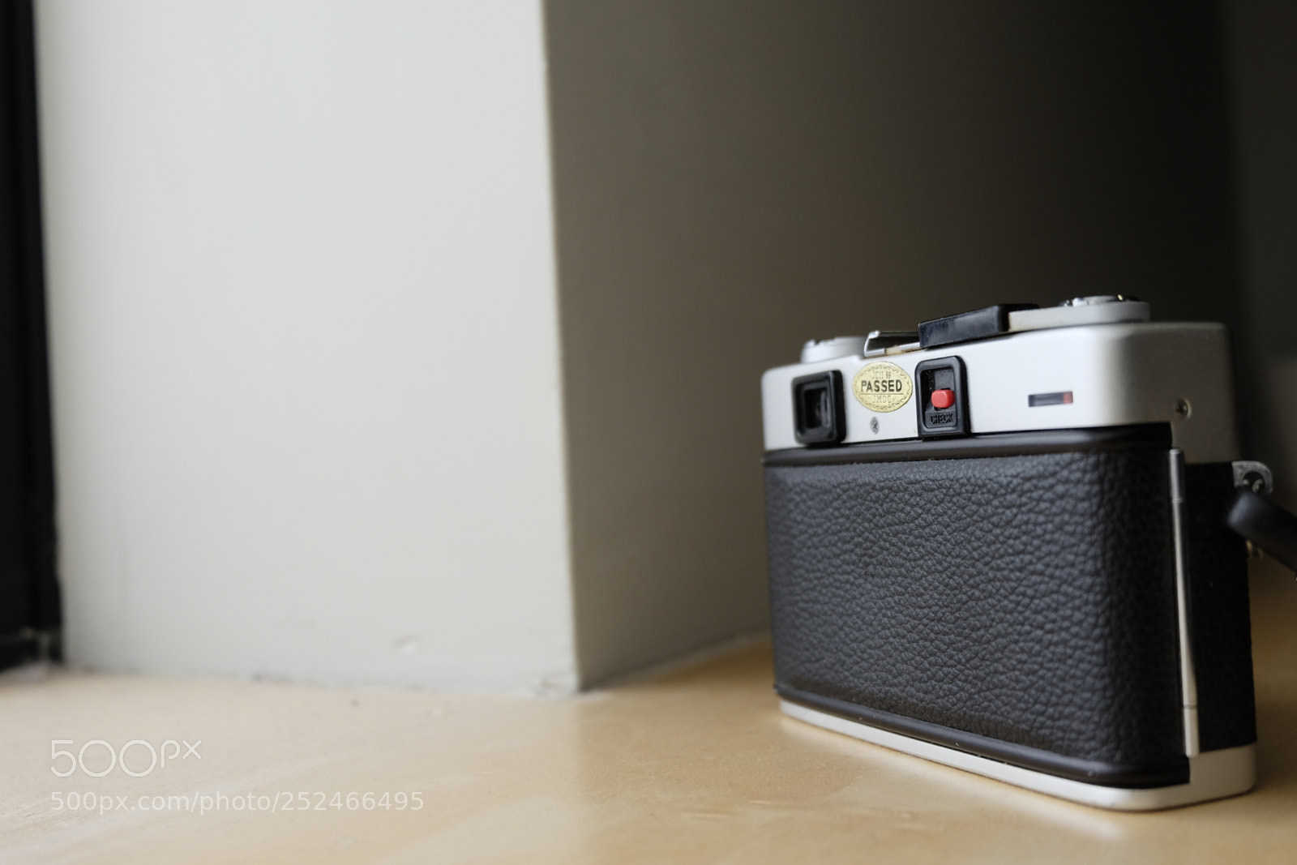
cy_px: 432
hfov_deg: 50.7
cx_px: 648
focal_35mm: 38
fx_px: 1369
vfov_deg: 35.1
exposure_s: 1/350
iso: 400
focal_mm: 25.6
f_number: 4.5
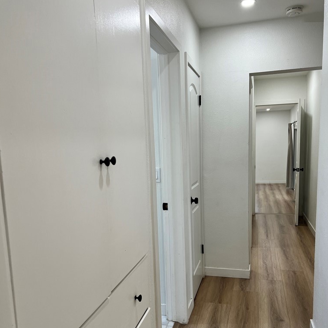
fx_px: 332
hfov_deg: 52.5
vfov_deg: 52.3
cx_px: 163
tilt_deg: -8.3
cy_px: 191
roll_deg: +1.7
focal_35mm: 31
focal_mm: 5.7
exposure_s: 1/120
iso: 80
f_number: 1.5
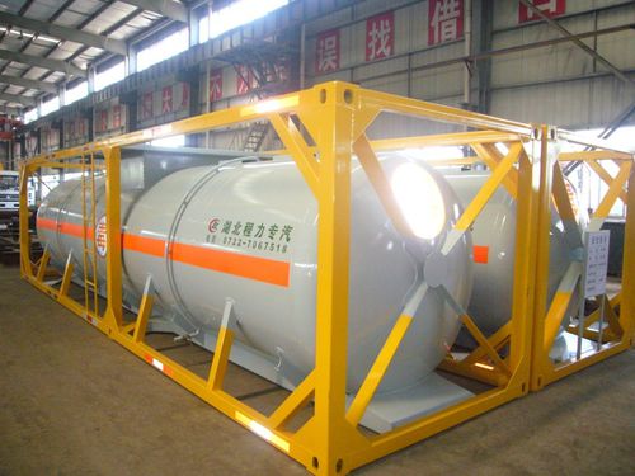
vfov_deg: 49.7
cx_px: 318
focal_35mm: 28
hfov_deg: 63.4
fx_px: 514
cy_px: 238
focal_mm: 4.6
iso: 400
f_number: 2.8
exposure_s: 1/80
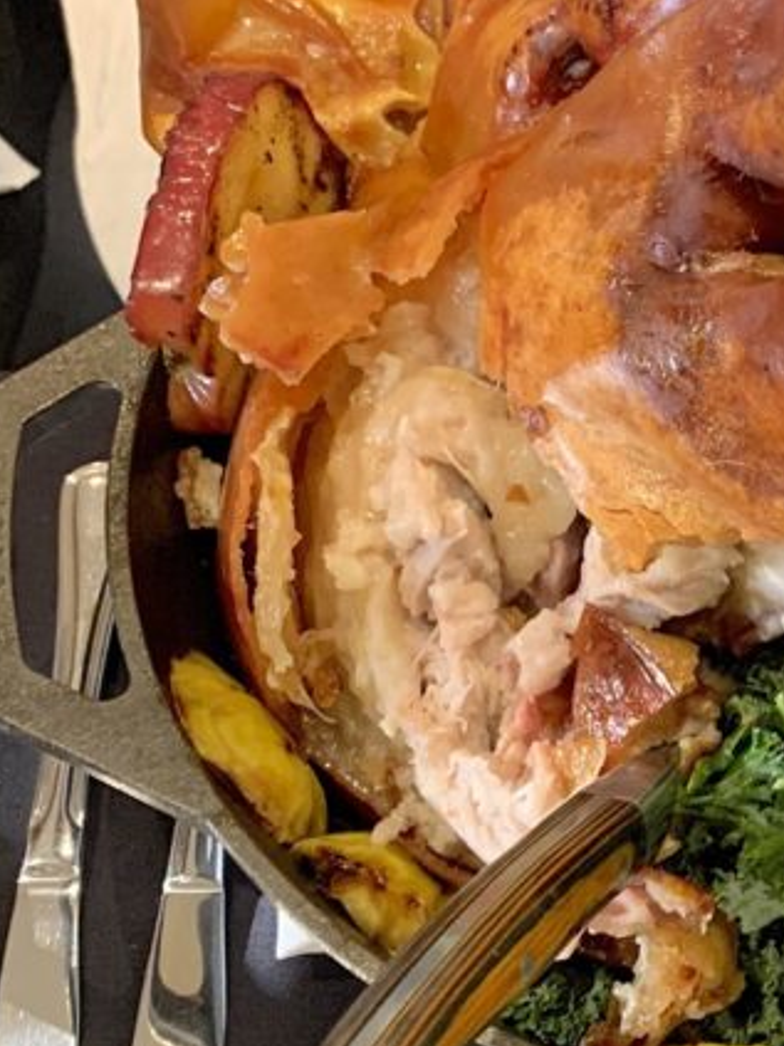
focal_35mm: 63
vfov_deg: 30.6
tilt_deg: -54.1
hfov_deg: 21.6
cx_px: 942
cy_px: 668
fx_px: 1903
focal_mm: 4.25
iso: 400
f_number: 1.8
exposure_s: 1/40
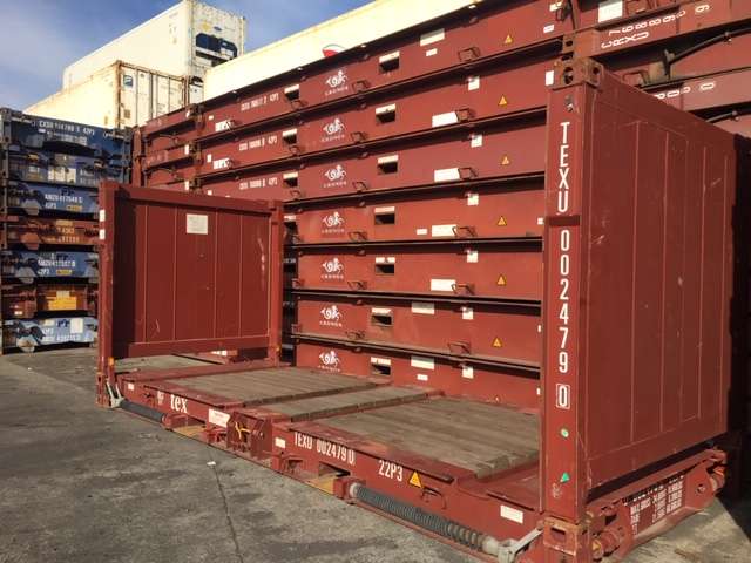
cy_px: 282
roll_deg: -2.0
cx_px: 376
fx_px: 629
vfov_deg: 48.2
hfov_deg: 61.7
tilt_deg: +2.0
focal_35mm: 29
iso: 25
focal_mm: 4.15
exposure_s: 1/1261
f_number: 2.2
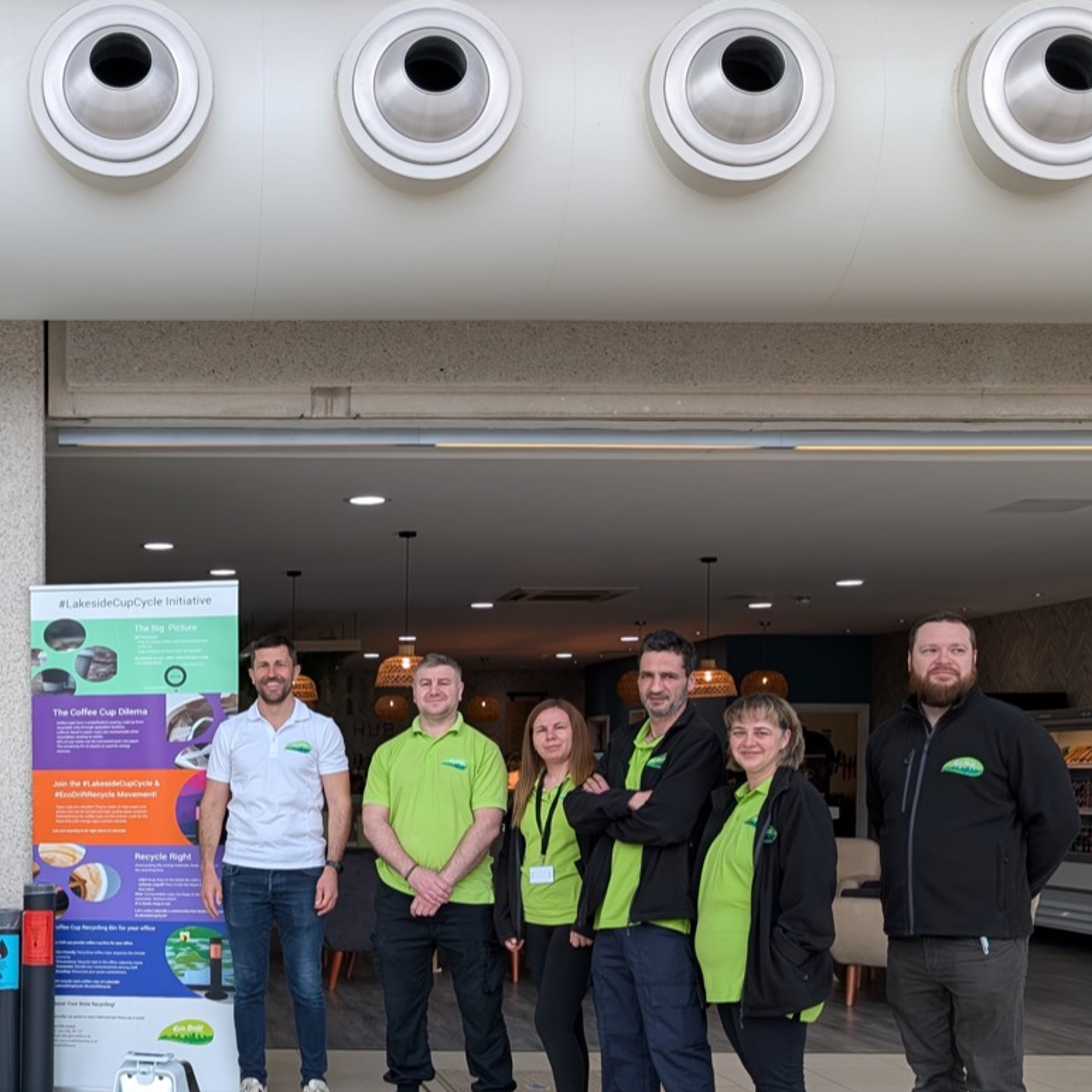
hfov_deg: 36.1
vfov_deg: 37.6
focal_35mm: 44
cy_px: 796
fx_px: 1570
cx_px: 122
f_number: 1.68
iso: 19
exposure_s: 1/172
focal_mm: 6.9
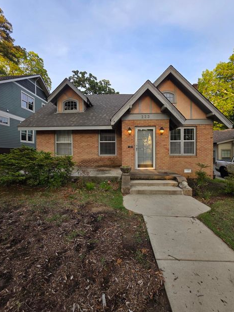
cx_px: 120
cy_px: 154
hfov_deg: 85.6
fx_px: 126
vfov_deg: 102.1
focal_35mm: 14
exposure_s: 1/120
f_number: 1.9
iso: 20
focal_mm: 2.2
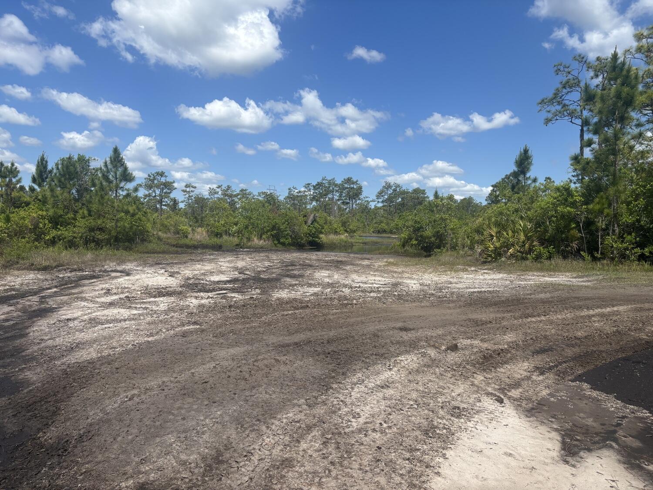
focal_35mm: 26
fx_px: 490
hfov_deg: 67.3
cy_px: 245
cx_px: 326
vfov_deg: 53.1
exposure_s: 1/3937
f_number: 1.6
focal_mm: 5.96
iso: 50
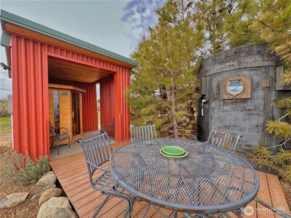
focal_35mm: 14
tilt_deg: -1.3
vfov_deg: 85.7
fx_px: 118
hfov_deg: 102.1
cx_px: 146
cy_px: 109
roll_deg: +0.6
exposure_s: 1/229
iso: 40
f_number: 2.2
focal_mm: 2.2
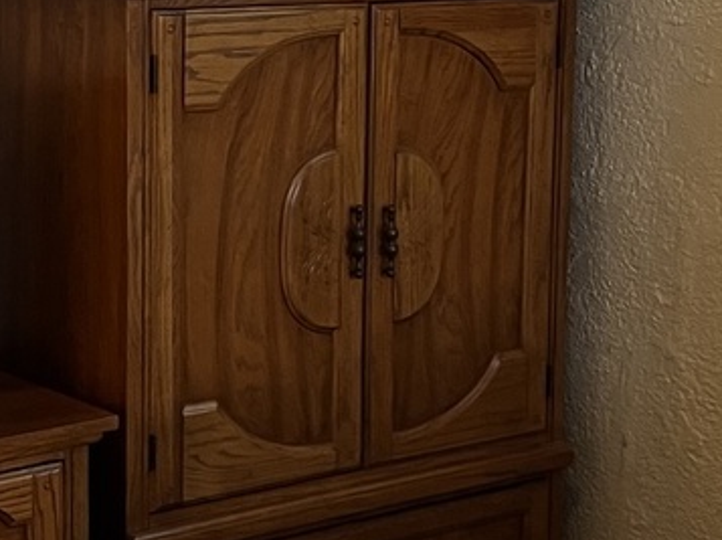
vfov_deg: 14.0
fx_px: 2188
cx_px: 307
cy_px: 162
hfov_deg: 18.7
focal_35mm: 105
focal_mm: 5.7
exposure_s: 1/60
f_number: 1.5
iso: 160
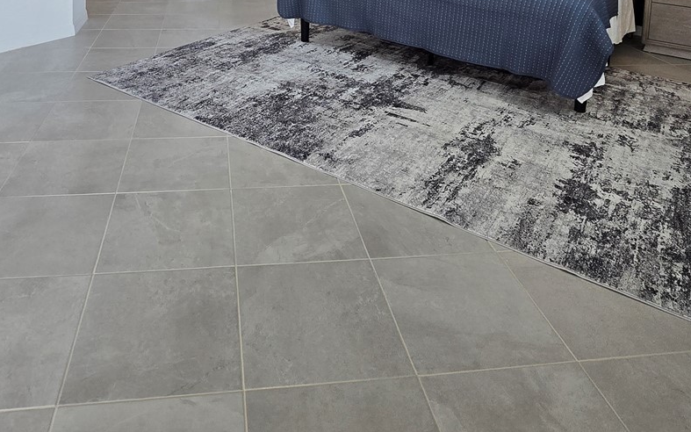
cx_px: 293
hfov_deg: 66.1
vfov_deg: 35.5
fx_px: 527
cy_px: -80
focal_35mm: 28
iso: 80
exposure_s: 1/60
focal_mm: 2.2
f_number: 2.2
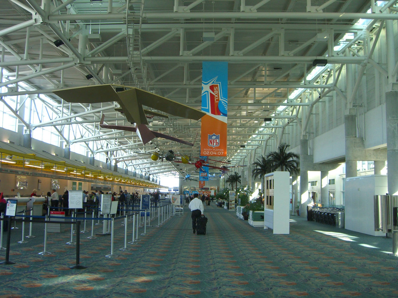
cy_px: 149
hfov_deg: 49.0
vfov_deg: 37.7
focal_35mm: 38
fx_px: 437
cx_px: 199
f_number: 2.8
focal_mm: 7.9
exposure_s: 1/80
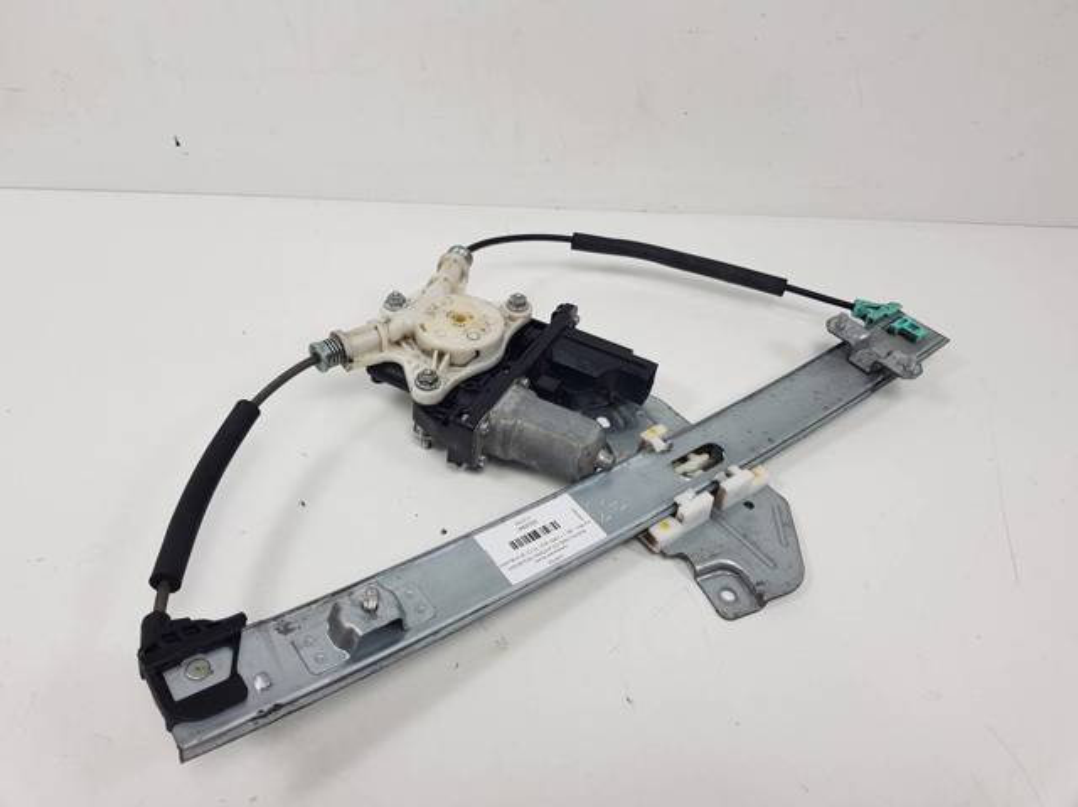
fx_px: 809
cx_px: 539
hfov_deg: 67.3
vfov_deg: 53.0
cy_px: 404
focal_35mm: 26
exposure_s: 1/390
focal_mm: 4.2
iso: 40
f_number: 1.7
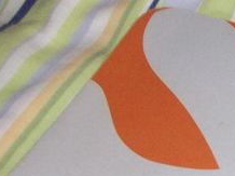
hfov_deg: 14.2
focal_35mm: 125
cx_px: 402
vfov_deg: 11.1
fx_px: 848
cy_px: 307
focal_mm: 5.7
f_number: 2.8
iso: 160
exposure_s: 1/60
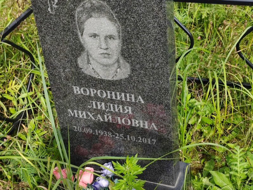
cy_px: 95
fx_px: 482
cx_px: 126
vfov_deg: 22.3
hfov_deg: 29.4
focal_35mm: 66
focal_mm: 5.52
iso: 100
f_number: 1.9
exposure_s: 1/460
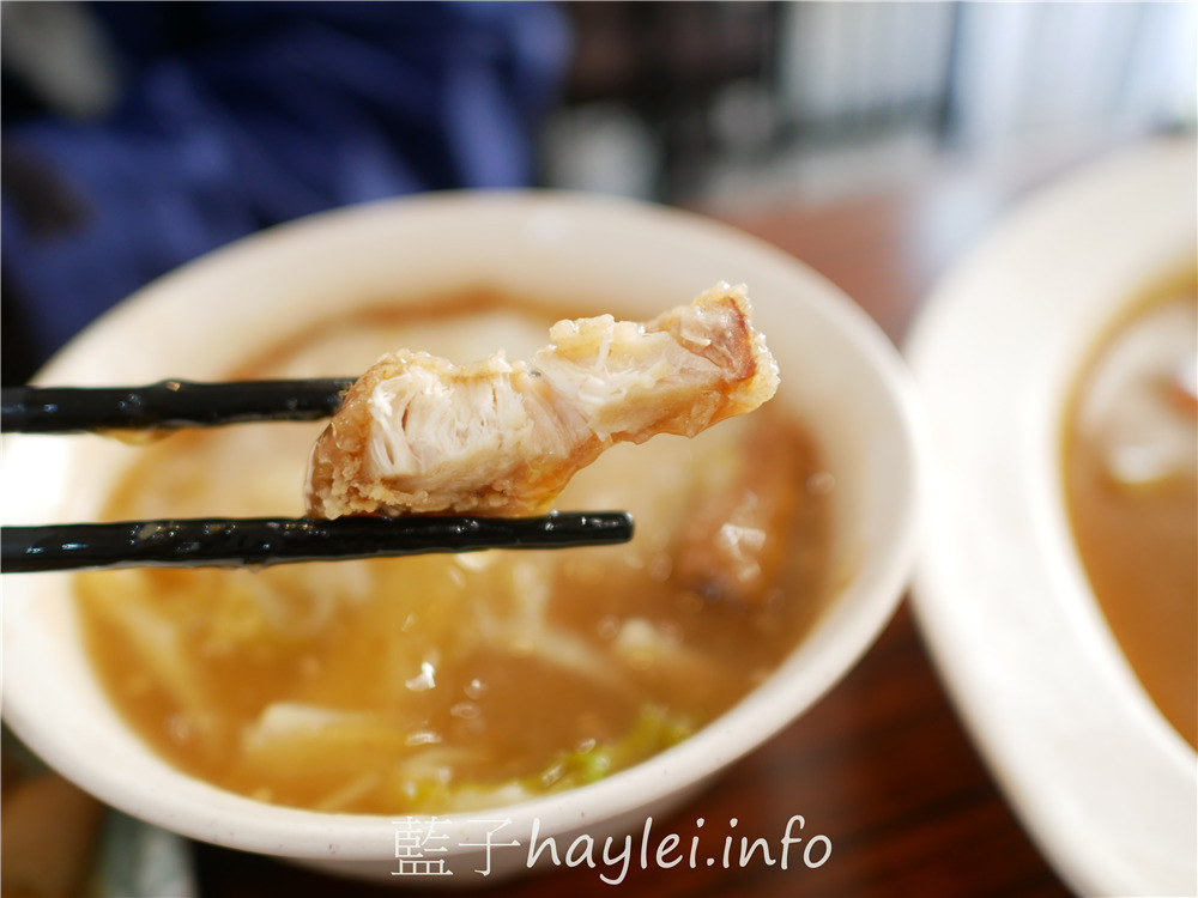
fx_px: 1038
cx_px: 599
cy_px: 449
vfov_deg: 46.8
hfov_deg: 60.0
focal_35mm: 30
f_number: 1.7
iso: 200
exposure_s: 1/60
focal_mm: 15
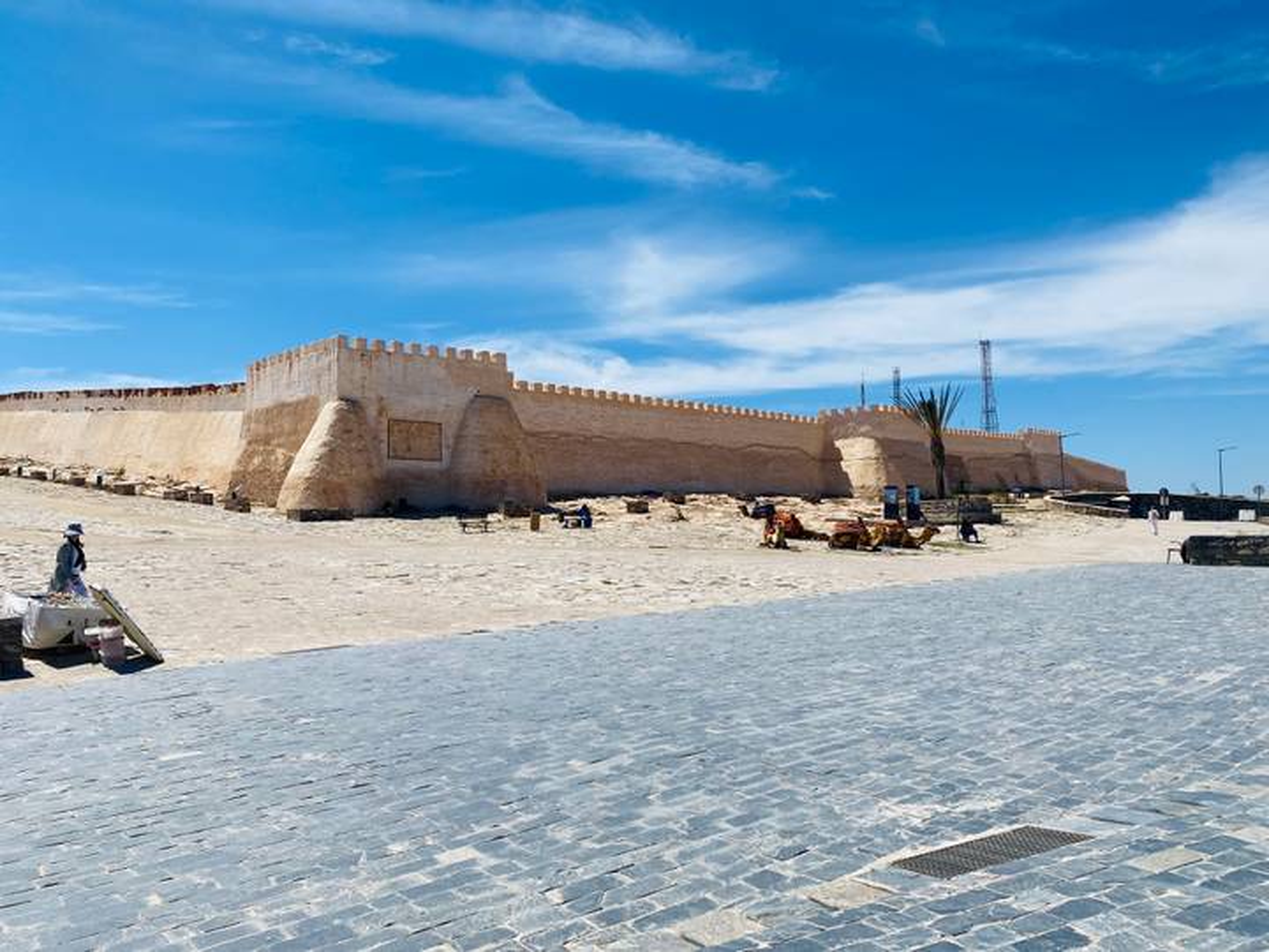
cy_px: 476
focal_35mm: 26
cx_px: 634
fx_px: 953
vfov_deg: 53.1
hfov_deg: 67.3
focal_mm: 4.25
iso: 32
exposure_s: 1/5747
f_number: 1.8
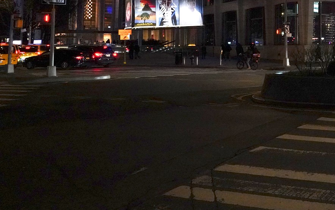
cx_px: 360
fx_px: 420
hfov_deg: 37.2
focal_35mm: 46
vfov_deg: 26.7
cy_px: 6
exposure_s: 1/80
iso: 10000
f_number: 9
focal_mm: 20
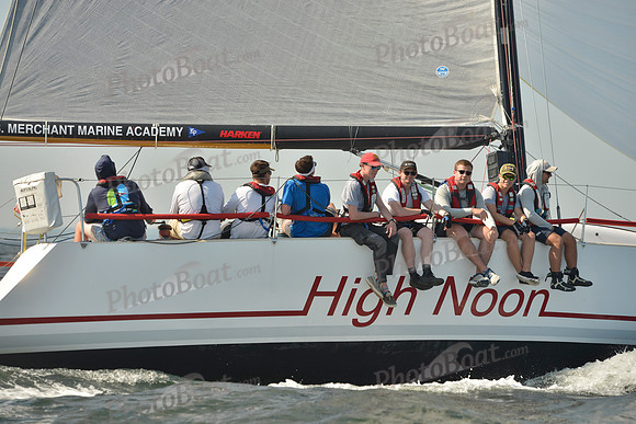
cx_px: 318
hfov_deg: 15.2
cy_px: 212
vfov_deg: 10.2
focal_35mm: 135
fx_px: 2385
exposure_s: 1/1600
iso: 200
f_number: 5.6
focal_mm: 135
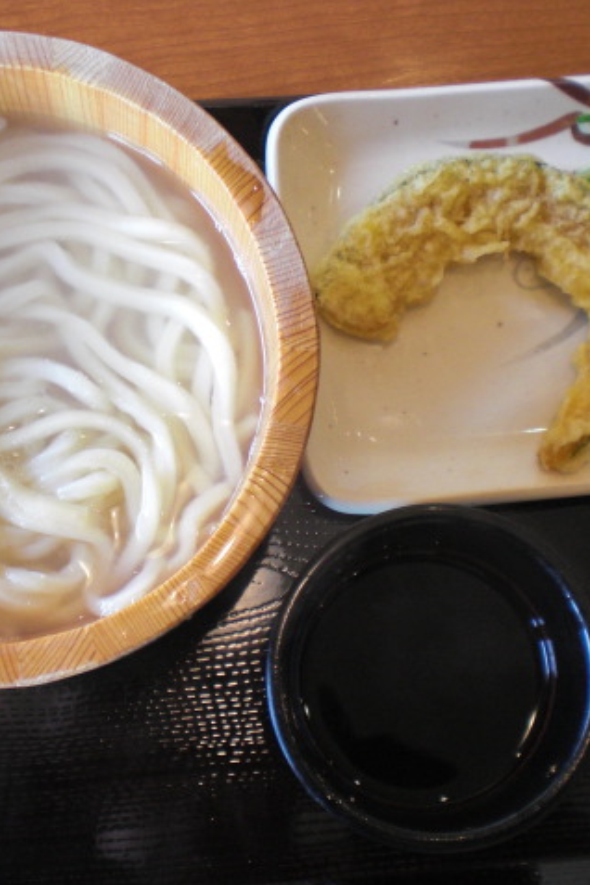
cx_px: 278
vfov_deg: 37.5
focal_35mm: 53
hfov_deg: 25.5
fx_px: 1303
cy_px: 442
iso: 200
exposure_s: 1/80
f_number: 3.1
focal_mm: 6.3
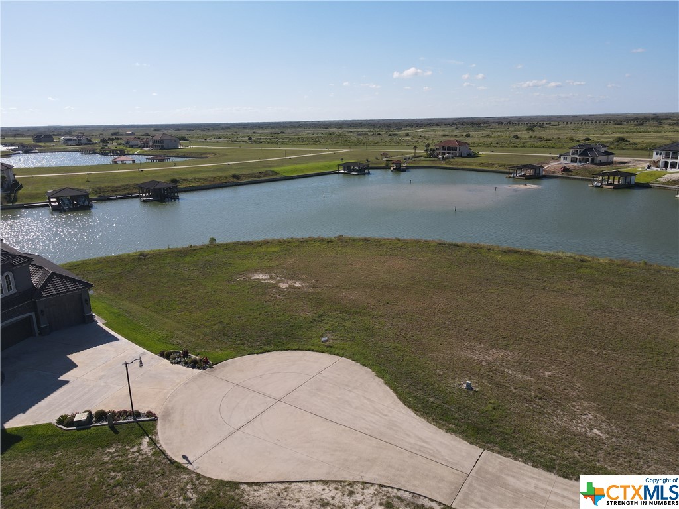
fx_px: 471
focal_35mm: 24
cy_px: 254
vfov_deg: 56.8
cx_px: 340
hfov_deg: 71.6
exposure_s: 1/1000
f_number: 2.8
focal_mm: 4.5
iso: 100
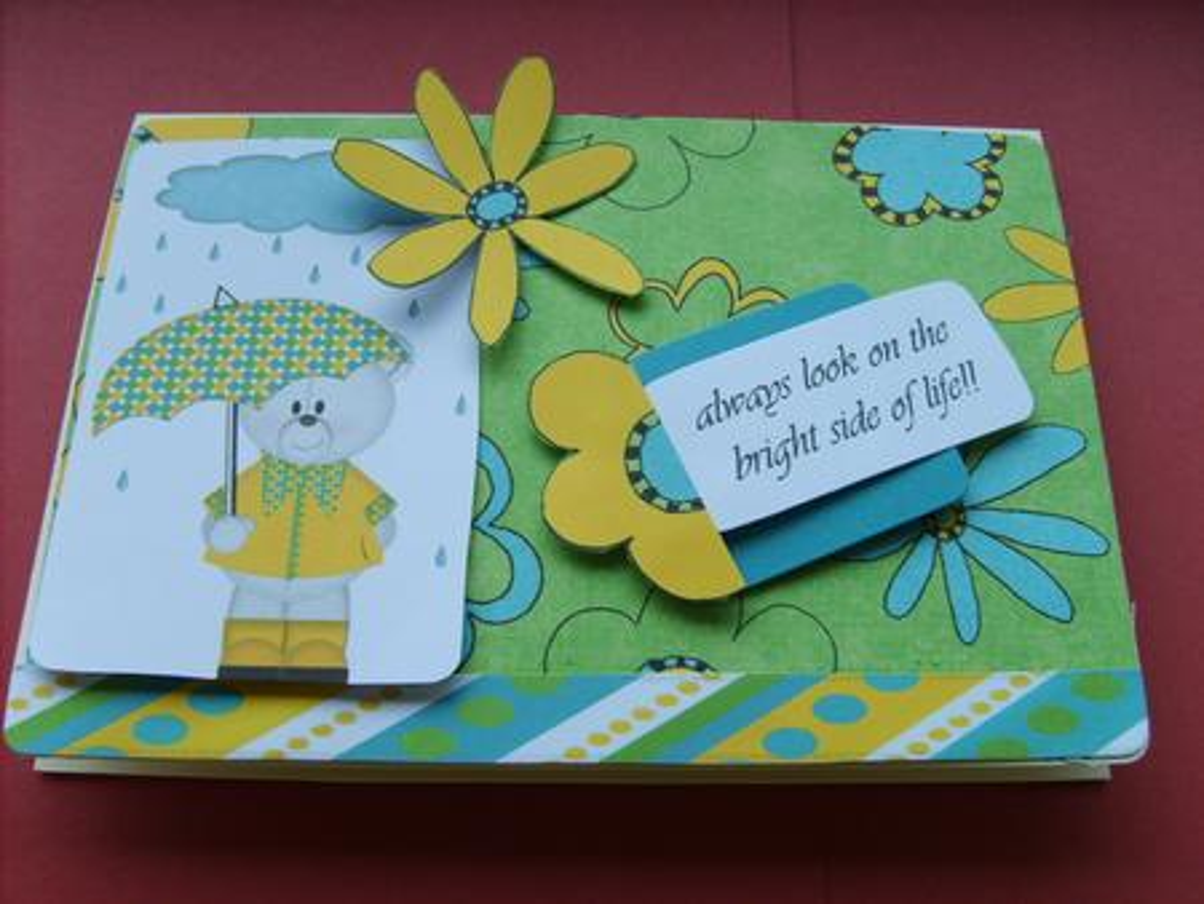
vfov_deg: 40.7
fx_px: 1218
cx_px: 602
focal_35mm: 35
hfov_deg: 52.6
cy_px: 452
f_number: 2.8
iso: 50
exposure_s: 1/45
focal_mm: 5.8
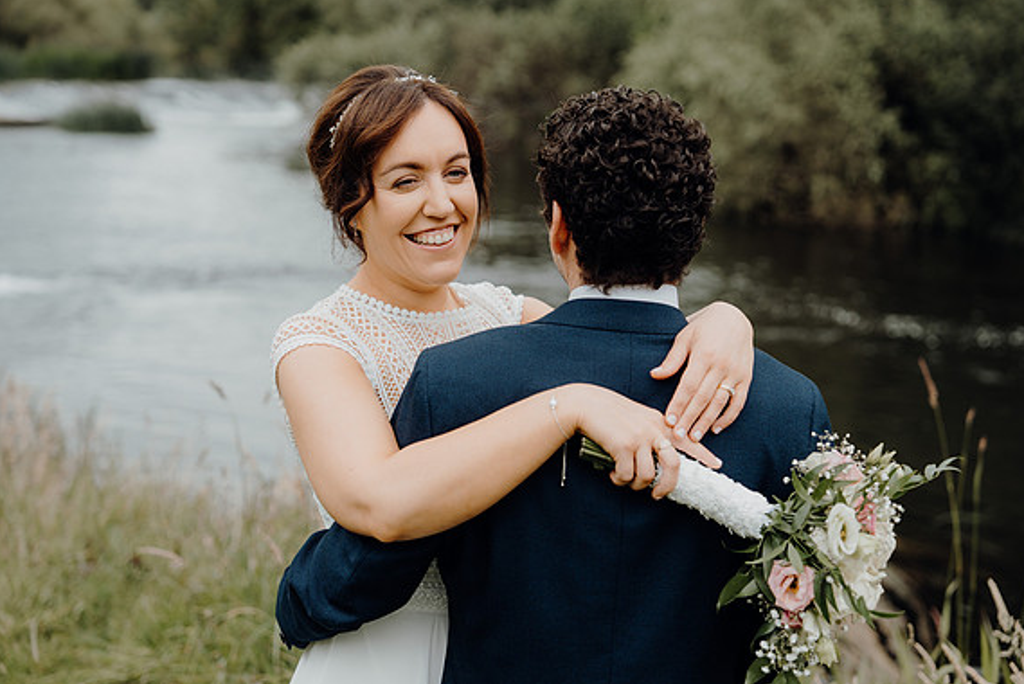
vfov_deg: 25.1
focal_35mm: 54
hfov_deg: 36.9
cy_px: 339
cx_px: 518
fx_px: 1537
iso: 125
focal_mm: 53
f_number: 2.8
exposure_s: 1/800
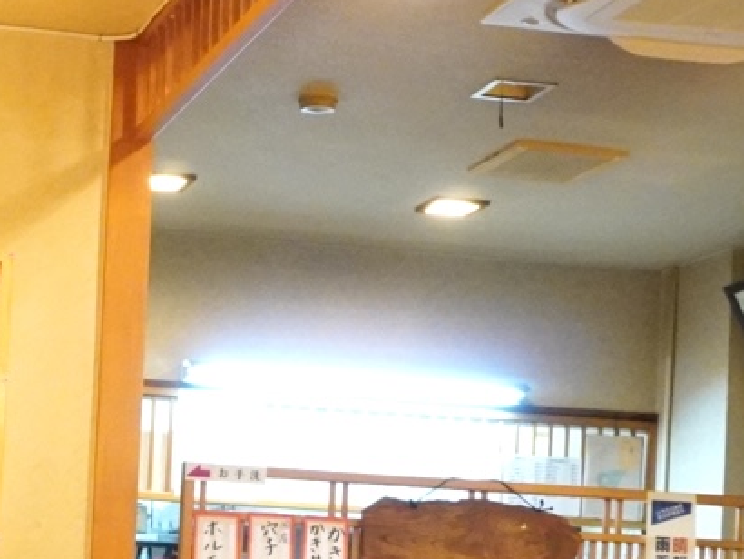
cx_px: -82
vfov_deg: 15.7
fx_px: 1957
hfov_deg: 20.5
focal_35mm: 91
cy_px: 652
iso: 4000
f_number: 7.1
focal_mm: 16
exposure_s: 1/30
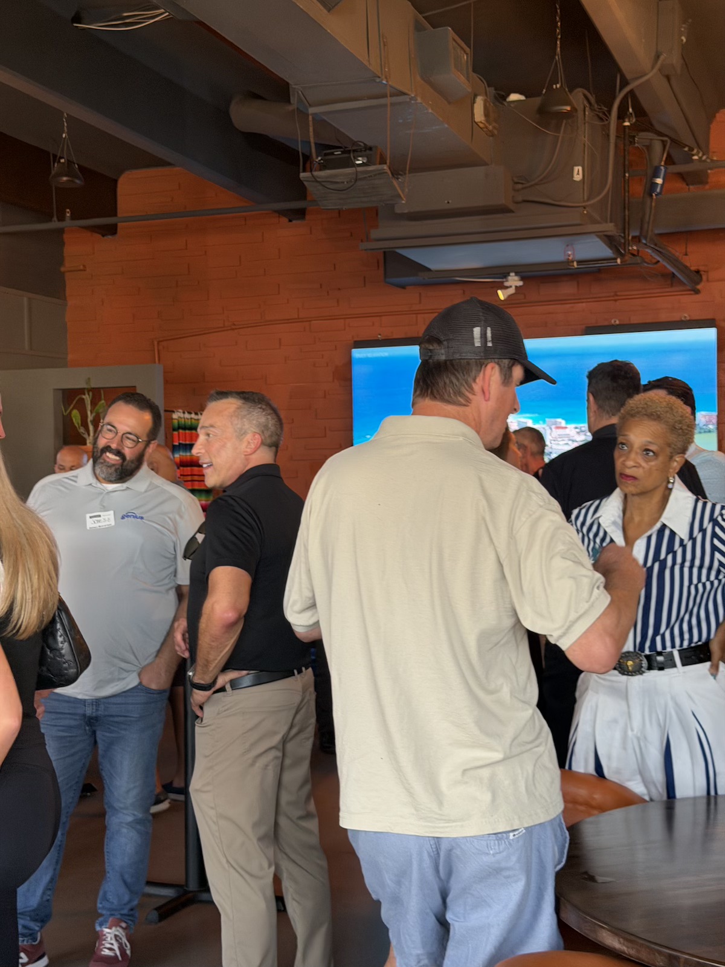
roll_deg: +1.9
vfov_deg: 39.7
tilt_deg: +0.0
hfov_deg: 30.3
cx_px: 362
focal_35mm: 48
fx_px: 1340
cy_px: 484
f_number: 1.78
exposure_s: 1/60
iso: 125
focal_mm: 6.76
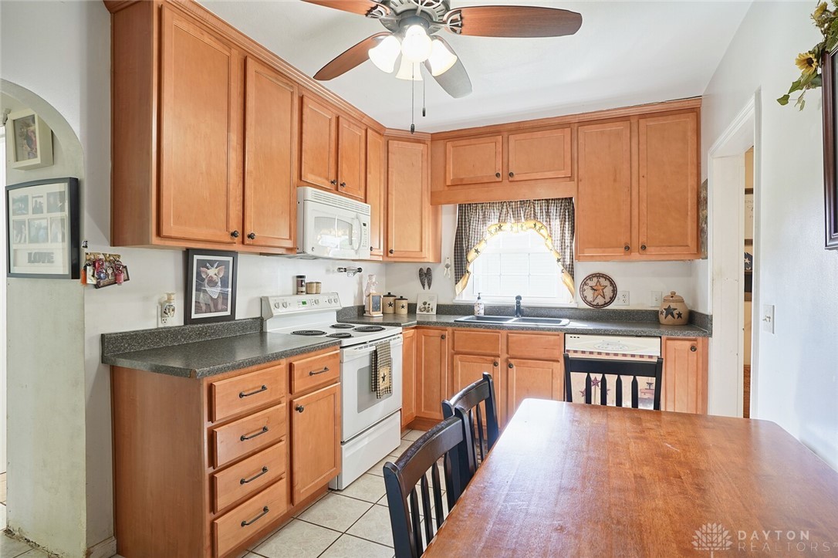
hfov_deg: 90.0
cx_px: 419
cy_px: 279
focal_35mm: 18
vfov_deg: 67.3
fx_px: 419
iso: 400
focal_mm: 18
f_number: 7.1
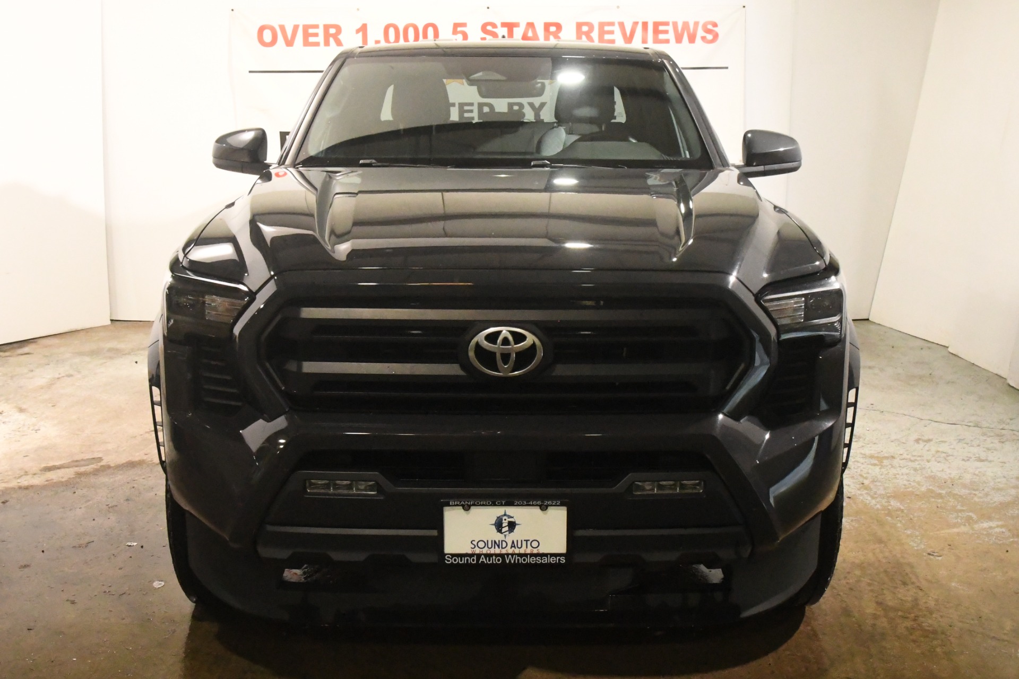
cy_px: 340
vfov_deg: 30.5
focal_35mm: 44
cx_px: 510
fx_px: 1245
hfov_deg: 44.5
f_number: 8
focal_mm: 22
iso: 10000
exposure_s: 1/250
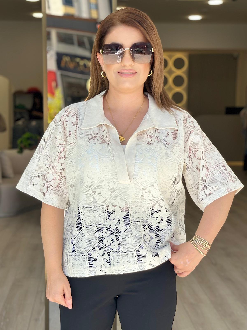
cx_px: 124
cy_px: 165
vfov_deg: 39.7
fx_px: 457
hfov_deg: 30.3
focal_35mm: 48
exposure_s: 1/843
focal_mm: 6.86
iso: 80
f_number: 1.78
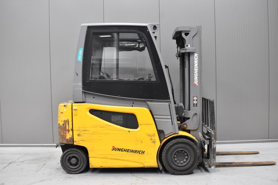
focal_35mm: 30
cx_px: 139
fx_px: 232
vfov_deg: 43.6
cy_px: 92
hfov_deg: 61.9
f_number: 5
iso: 1600
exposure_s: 1/30
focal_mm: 20
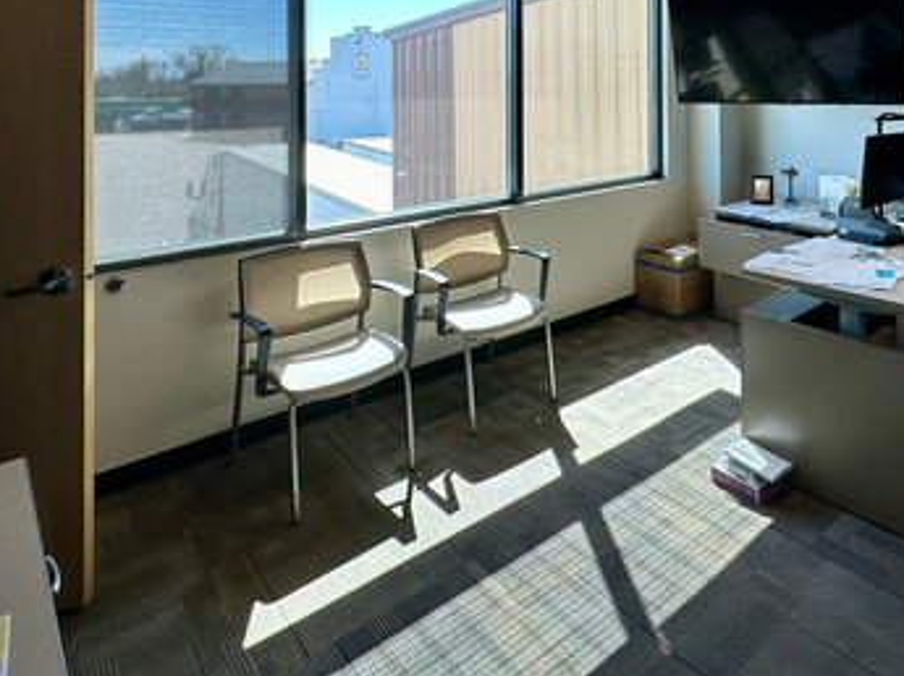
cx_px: 687
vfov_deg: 47.7
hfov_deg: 63.1
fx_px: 678
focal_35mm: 26
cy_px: 71
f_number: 2.2
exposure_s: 1/190
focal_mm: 2.22
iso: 40
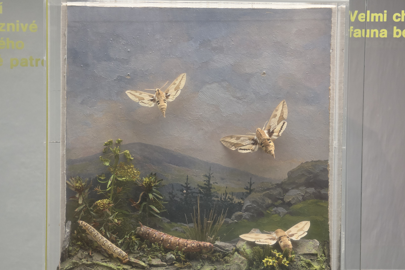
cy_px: 153
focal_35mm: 122
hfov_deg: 16.8
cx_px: 199
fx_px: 1372
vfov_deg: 11.2
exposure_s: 1/100
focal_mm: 18.6
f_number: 2.9
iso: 400
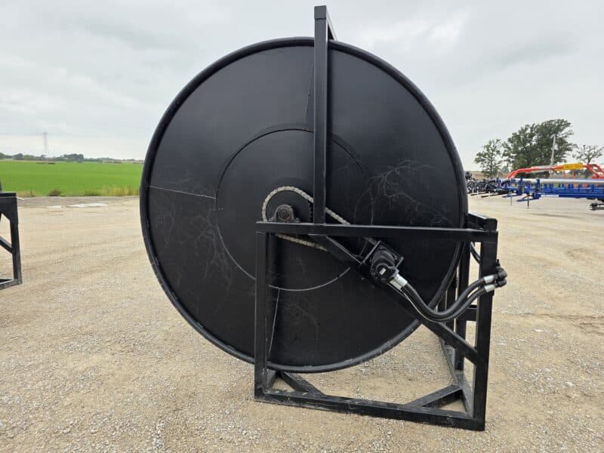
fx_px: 401
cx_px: 302
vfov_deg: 58.9
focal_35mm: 23
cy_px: 226
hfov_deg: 73.9
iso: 40
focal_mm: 6.3
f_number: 1.7
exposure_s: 1/180
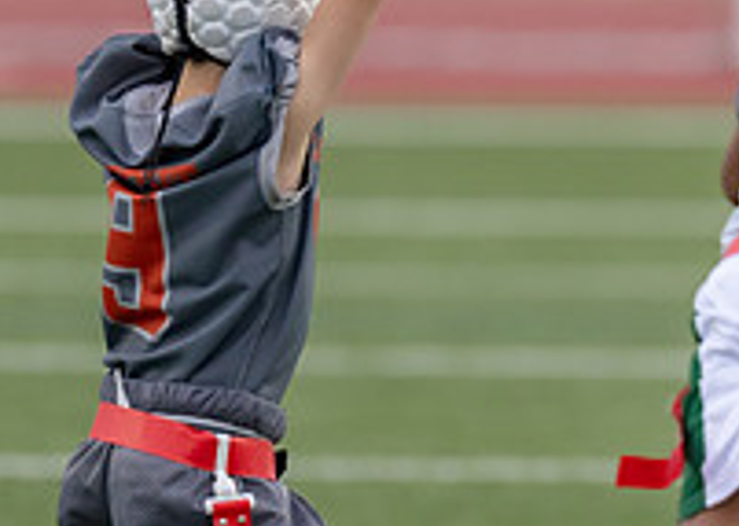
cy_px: 279
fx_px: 14756
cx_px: 644
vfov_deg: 2.0
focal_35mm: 704
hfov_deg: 2.9
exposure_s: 1/1000
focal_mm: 200
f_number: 2.8
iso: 640
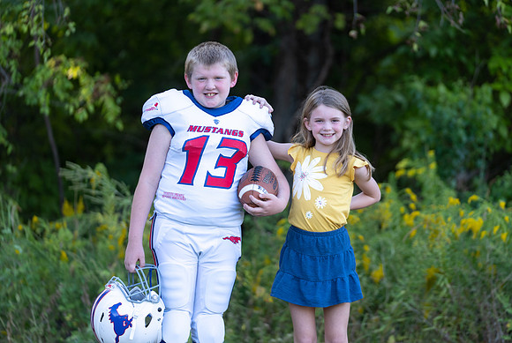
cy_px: 161
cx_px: 274
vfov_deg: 9.3
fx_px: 2101
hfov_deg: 13.9
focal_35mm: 147
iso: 200
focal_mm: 138
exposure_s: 1/320
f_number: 2.8
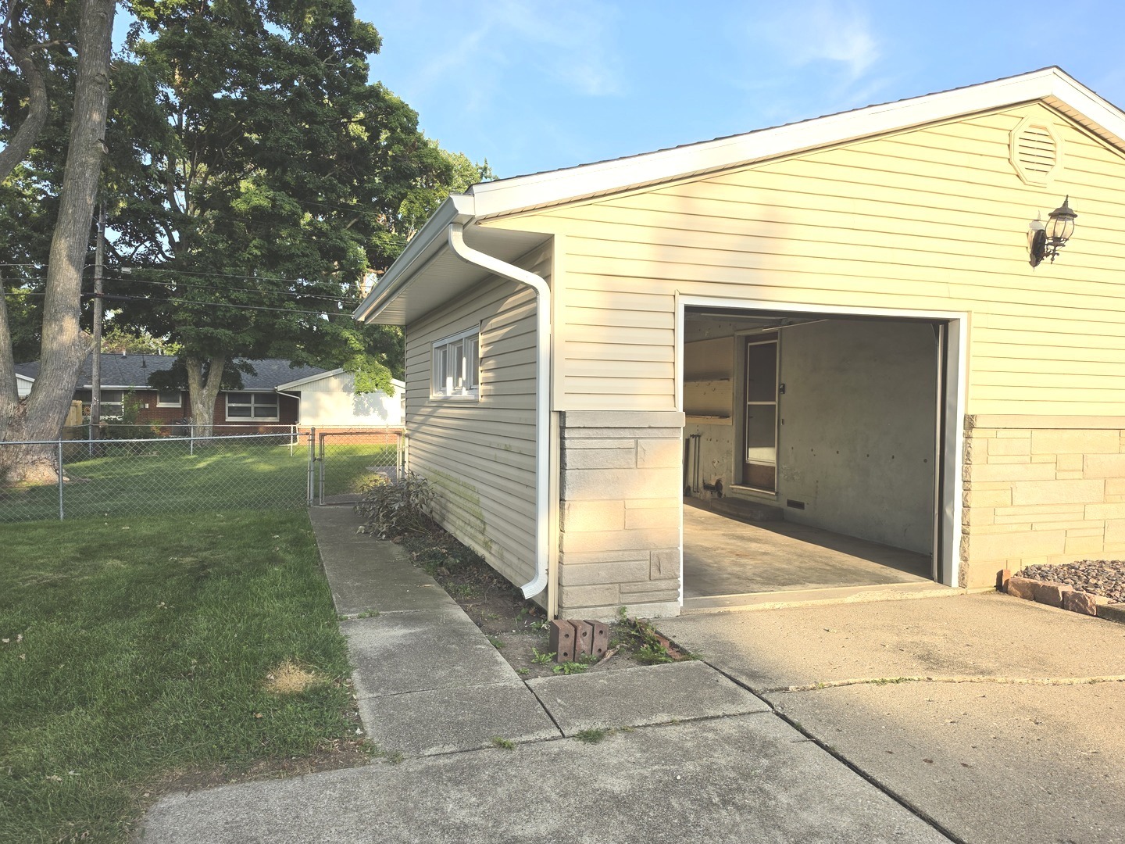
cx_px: 562
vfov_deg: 58.9
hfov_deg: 73.9
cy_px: 422
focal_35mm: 23
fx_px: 747
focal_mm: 6.5
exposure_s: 1/4235
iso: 64
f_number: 1.4
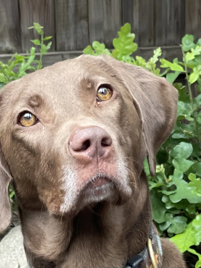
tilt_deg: -18.3
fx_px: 1192
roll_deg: +1.3
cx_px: 131
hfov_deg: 9.6
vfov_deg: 12.6
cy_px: 281
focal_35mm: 154
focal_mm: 7.5
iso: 250
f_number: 2.2
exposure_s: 1/121
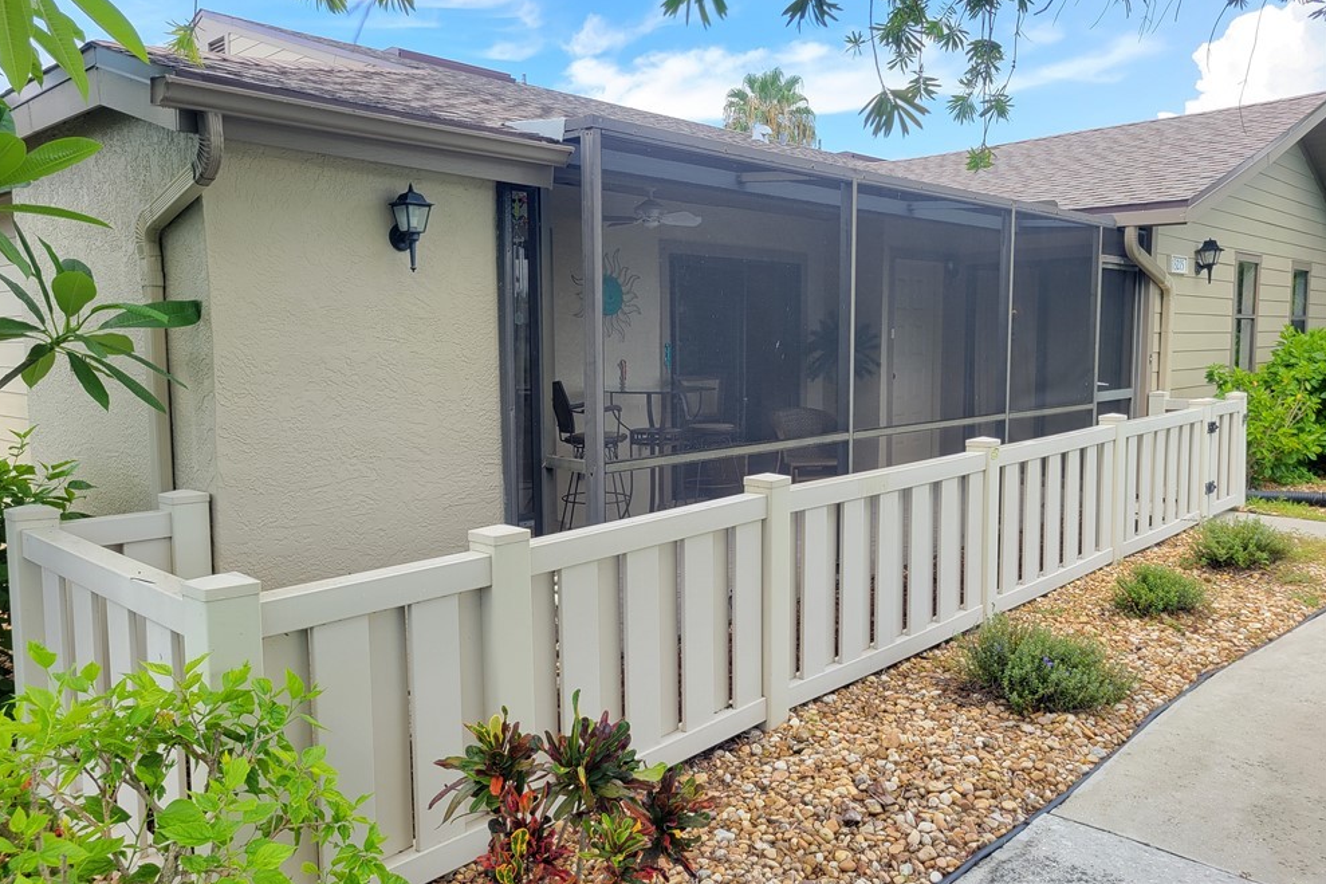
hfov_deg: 65.5
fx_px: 1031
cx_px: 644
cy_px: 437
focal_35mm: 28
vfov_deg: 46.4
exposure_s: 1/171
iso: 40
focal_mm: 5.4
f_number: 1.8
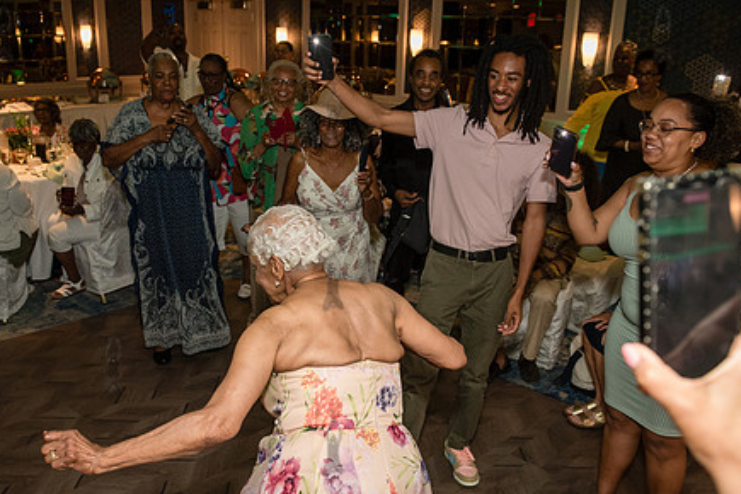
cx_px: 332
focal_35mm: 36
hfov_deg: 53.0
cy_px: 280
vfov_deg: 36.8
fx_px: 741
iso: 1600
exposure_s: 1/200
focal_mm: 27
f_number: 3.5
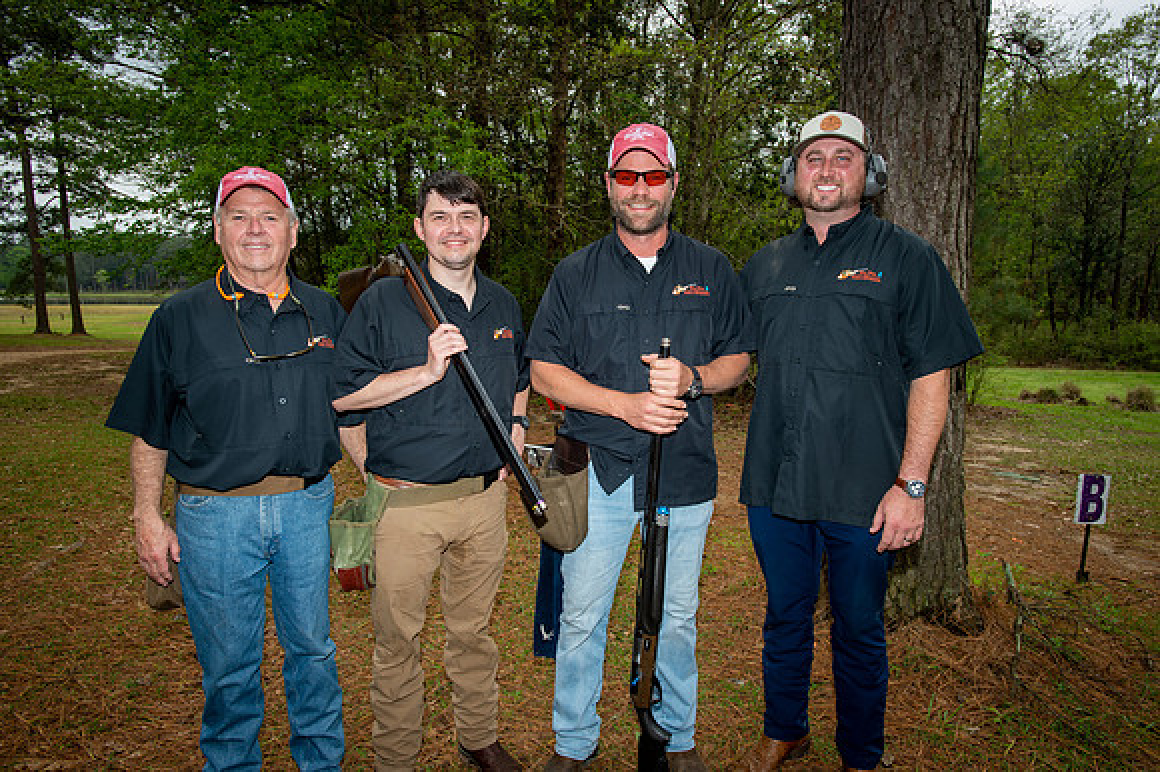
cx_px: 580
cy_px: 386
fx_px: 708
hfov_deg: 78.6
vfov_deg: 57.2
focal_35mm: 22
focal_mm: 22
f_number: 6.3
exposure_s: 1/160
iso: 125
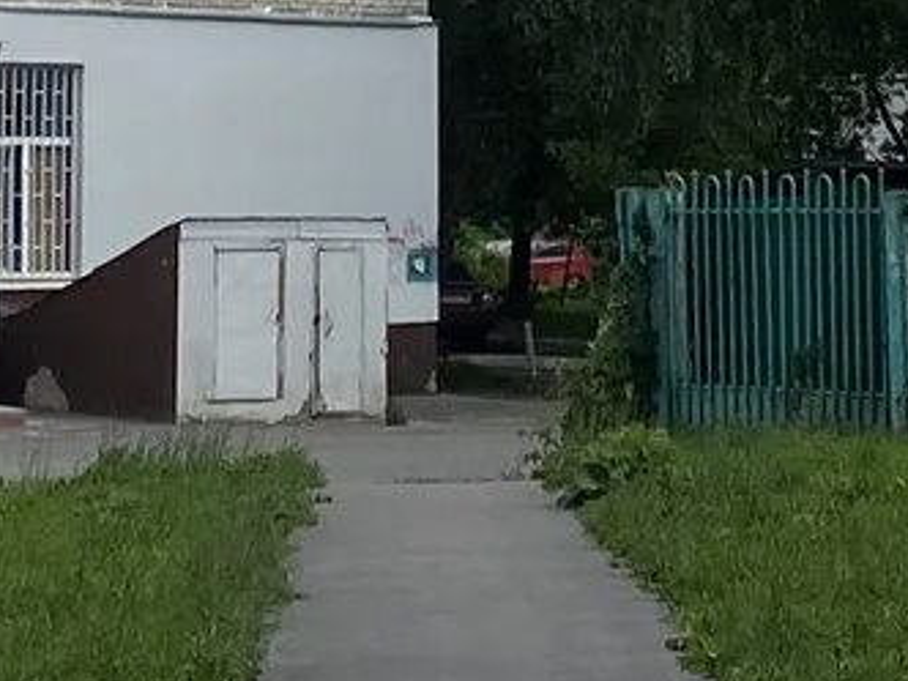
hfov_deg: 10.5
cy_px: -607
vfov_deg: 7.6
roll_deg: -1.1
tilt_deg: +8.7
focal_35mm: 188
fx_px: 4931
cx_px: 457
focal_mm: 4.25
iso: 32
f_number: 1.8
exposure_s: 1/2967
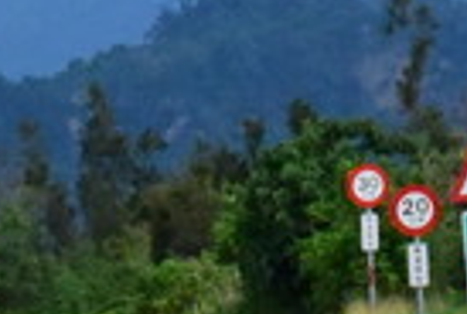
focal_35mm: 880
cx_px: -518
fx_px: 11440
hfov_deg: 2.3
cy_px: 715
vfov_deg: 1.6
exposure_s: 1/4000
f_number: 16
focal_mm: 155
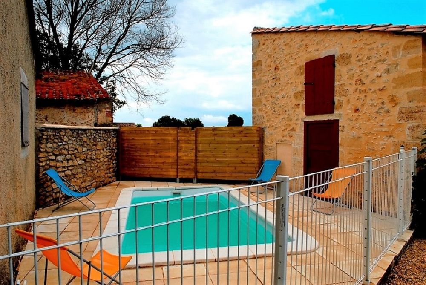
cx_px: 213
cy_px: 142
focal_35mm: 26
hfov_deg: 70.4
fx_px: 302
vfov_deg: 50.5
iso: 160
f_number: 9
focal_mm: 17
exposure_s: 1/320
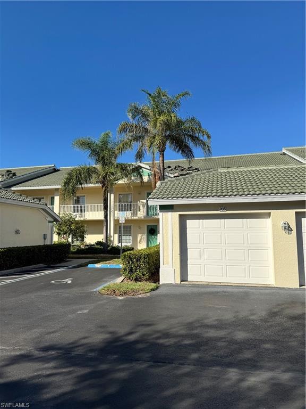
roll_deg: +0.1
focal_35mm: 24
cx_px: 153
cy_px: 204
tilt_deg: +5.1
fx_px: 283
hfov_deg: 56.8
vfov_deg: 71.6
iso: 80
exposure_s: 1/6410
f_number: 1.78
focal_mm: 6.76
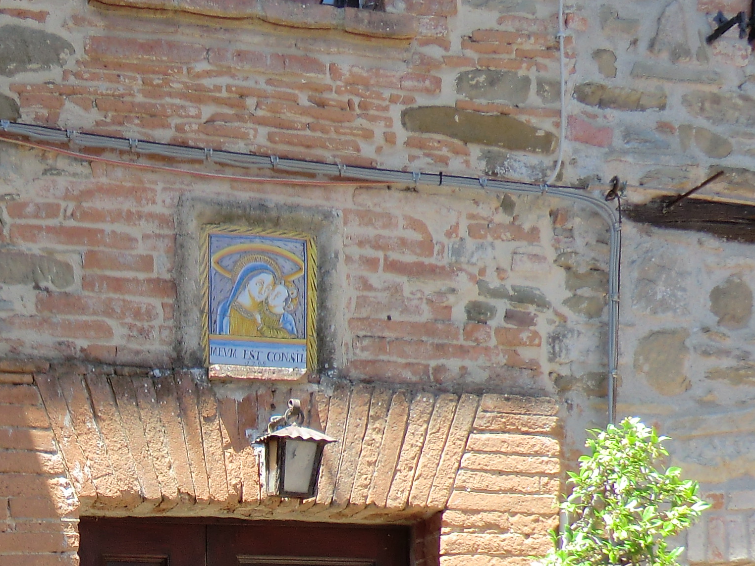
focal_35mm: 63
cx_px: 181
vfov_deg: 21.1
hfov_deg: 30.2
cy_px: 738
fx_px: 1374
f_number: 3.2
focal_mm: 4.3
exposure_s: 1/200
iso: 64
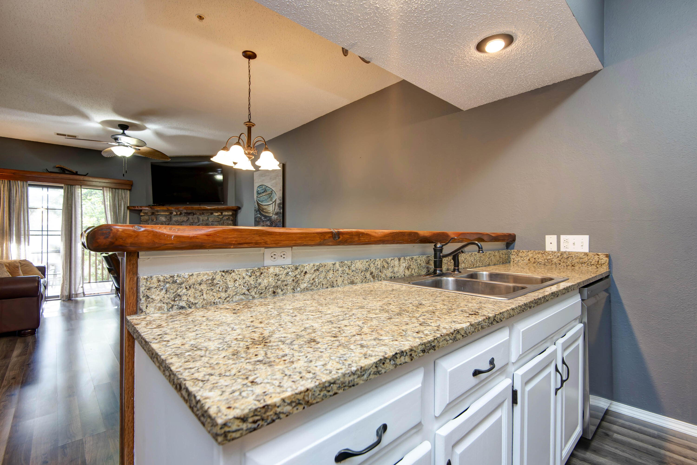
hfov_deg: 96.7
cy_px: 232
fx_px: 310
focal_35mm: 16
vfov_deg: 73.8
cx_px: 348
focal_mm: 16
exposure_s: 1/8
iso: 200
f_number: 6.3
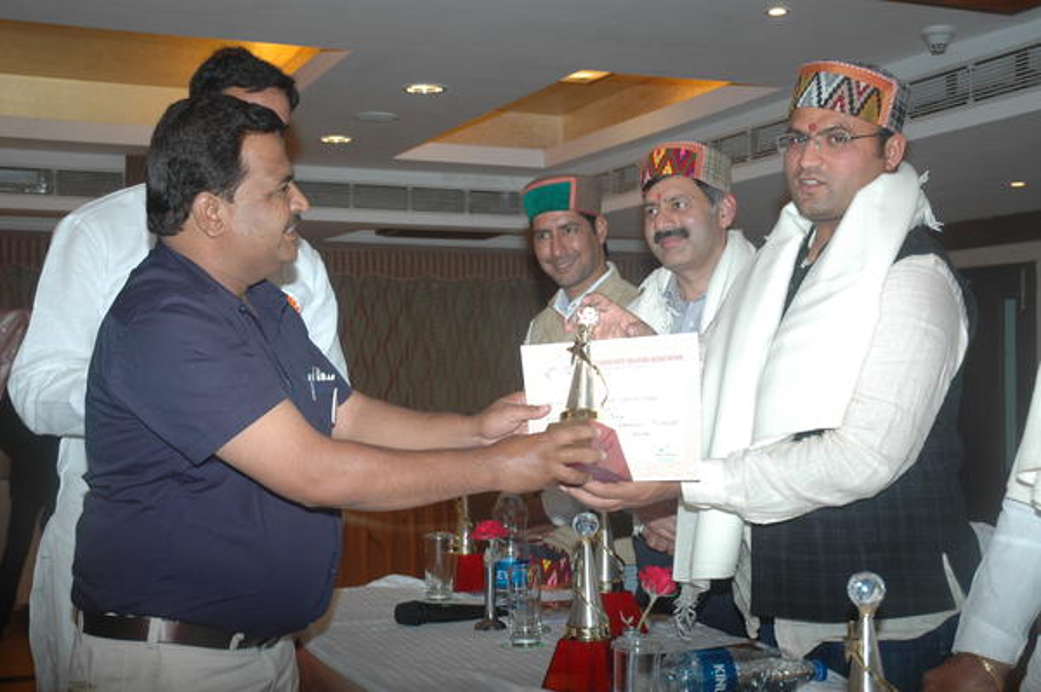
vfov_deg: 26.4
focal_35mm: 51
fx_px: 1474
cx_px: 520
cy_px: 346
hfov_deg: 38.9
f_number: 4.2
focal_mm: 34
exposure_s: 1/60
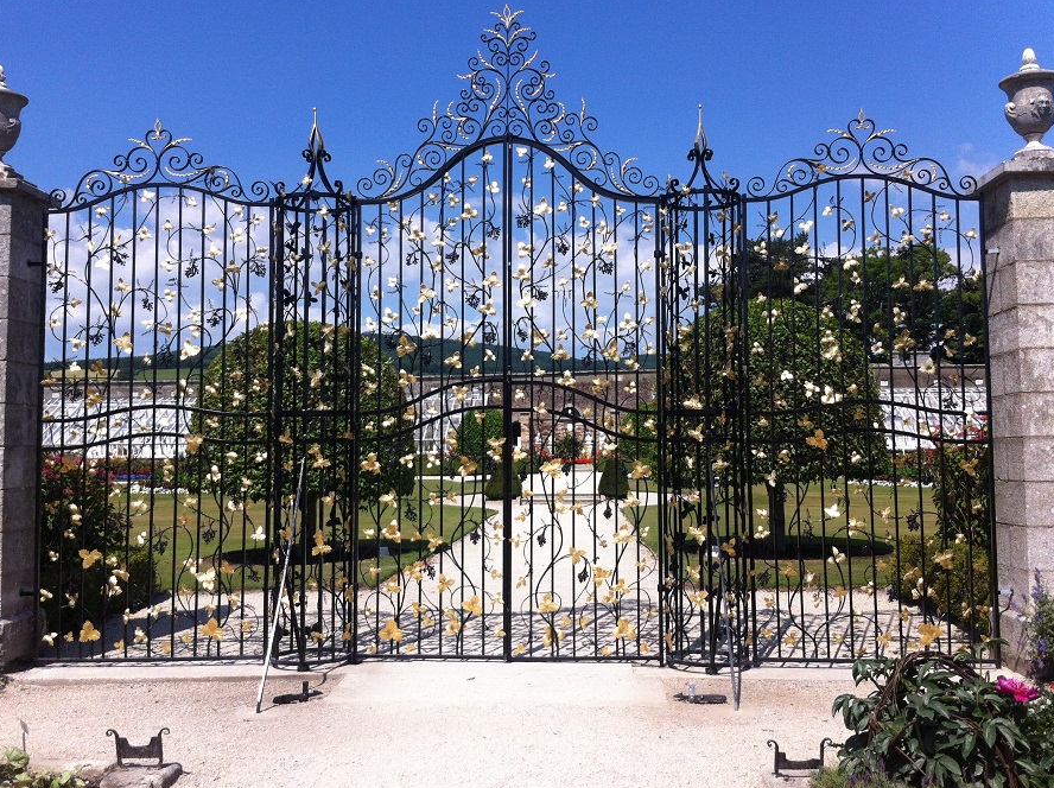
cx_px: 523
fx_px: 1186
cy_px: 376
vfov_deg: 36.7
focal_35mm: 39
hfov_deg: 47.9
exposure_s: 1/1885
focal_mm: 3.85
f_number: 2.8
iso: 80
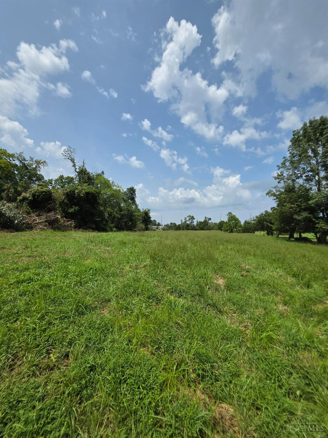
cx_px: 164
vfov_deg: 106.2
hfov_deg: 89.9
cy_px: 219
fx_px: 164
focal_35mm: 13
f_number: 1.9
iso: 40
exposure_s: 1/3873
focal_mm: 2.2
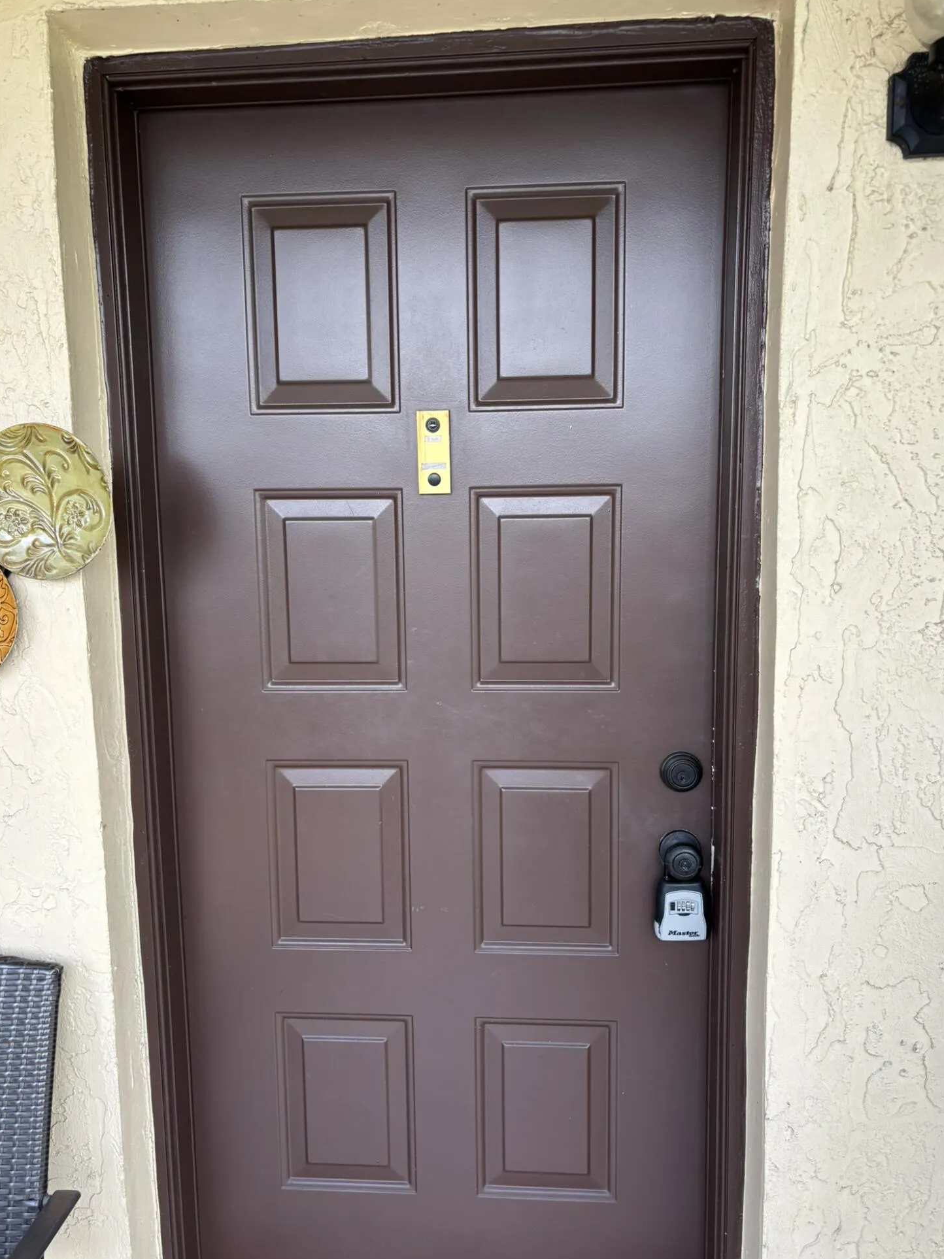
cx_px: 463
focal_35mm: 27
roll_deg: +0.2
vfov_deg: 65.3
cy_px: 646
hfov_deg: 51.3
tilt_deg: -7.7
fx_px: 982
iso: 40
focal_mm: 5.96
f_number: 1.6
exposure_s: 1/121
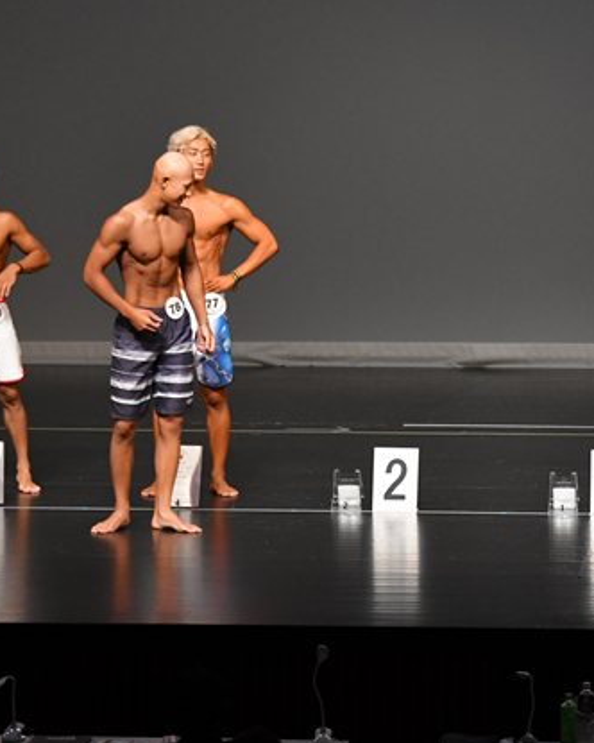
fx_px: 5779
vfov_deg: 7.4
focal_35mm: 263
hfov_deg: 5.9
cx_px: 527
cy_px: 399
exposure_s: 1/400
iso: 2500
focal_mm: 100
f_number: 5.6
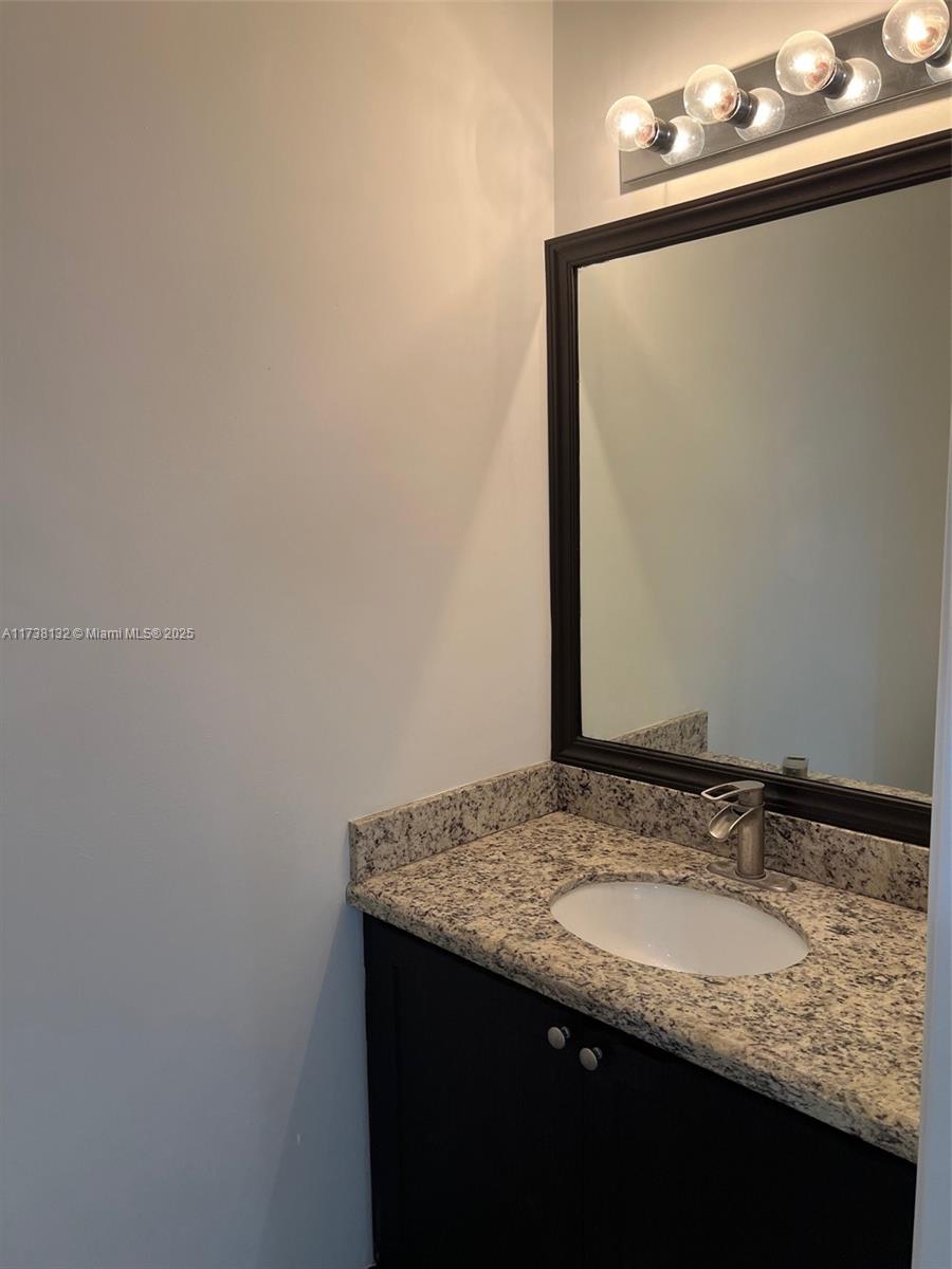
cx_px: 476
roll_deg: +2.3
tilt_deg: -9.9
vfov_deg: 67.3
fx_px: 953
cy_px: 634
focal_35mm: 26
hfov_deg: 53.1
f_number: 1.5
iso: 64
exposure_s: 1/60
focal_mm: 5.7
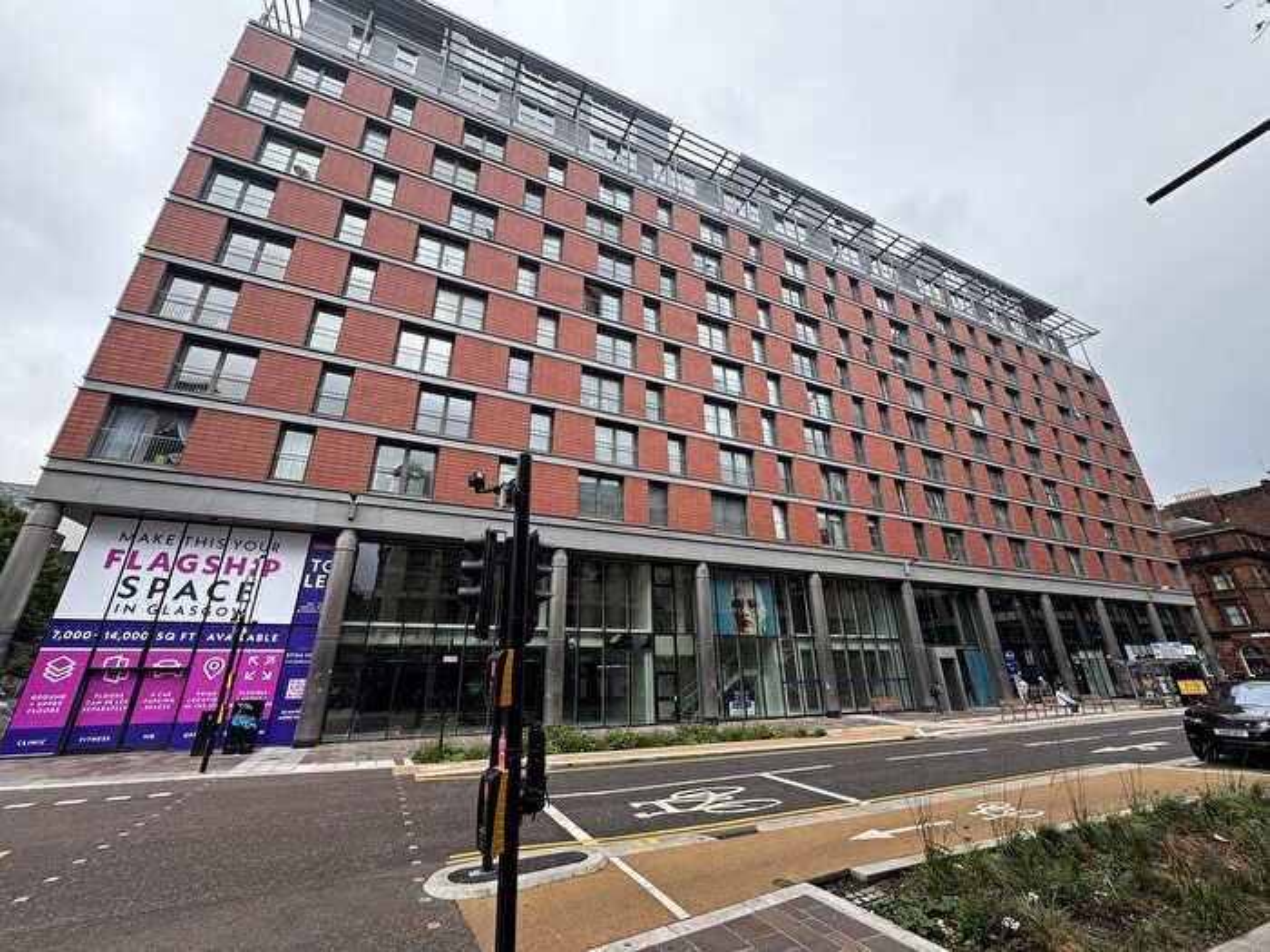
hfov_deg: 102.1
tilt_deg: +21.4
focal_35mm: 14
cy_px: 476
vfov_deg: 85.7
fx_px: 514
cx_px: 635
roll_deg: +0.6
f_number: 2.2
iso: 40
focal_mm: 2.22
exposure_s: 1/201
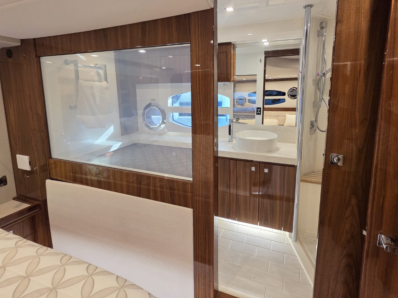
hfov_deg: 94.3
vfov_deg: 77.4
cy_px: 122
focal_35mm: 16
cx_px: 216
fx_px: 184
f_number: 2.2
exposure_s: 1/100
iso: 250
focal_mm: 2.2
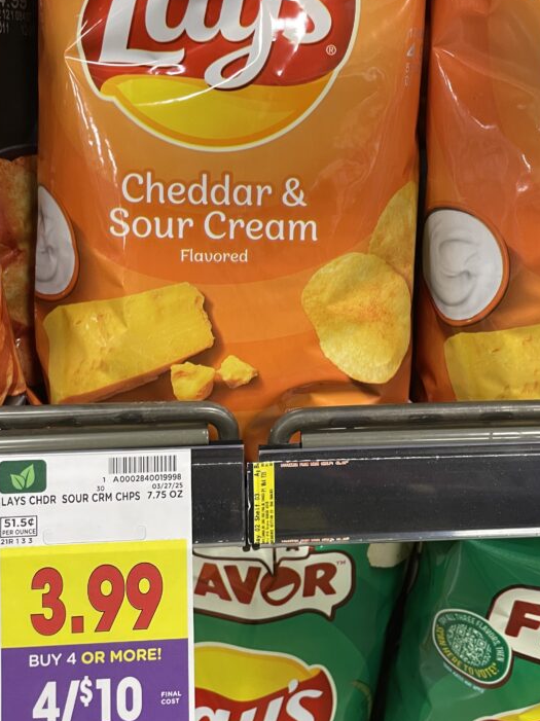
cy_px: 281
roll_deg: -2.6
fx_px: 791
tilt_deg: -28.5
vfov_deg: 48.6
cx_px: 271
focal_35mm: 38
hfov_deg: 37.7
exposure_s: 1/60
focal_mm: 4.2
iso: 160
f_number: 1.6
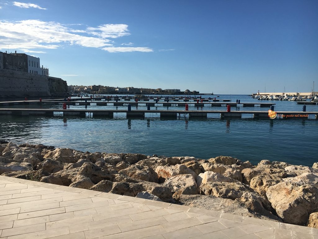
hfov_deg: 61.7
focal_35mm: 29
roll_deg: -0.5
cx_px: 159
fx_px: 266
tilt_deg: -5.6
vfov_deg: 48.2
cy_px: 120
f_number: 2.2
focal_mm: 4.15
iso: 25
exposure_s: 1/2849
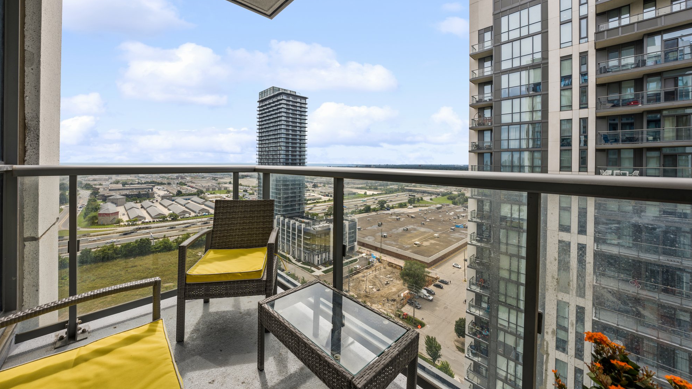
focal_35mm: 13
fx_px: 239
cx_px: 350
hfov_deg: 110.8
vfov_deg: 78.0
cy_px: 166
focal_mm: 12
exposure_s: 1/160
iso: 50
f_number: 8
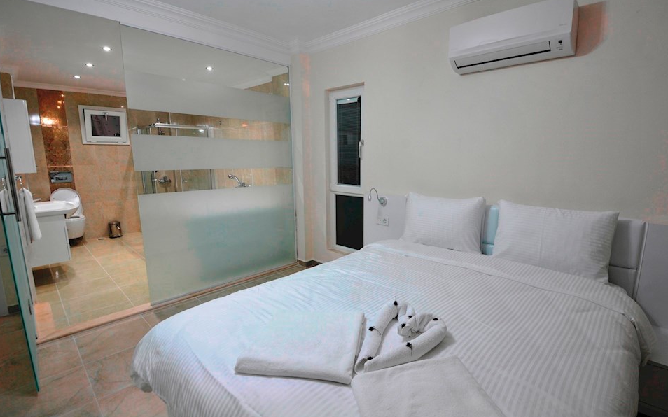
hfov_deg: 97.8
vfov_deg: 71.2
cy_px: 217
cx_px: 330
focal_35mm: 16
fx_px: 291
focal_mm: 10
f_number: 6.3
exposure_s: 1/3
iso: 200
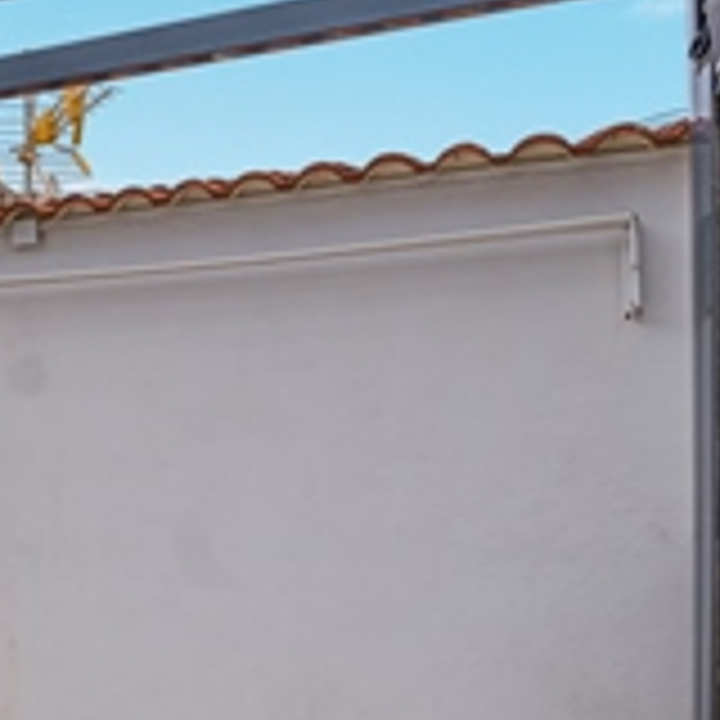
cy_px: 418
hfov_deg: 25.0
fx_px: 1092
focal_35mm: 46
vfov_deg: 36.4
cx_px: -428
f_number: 9
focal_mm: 11
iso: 125
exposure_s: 1/80
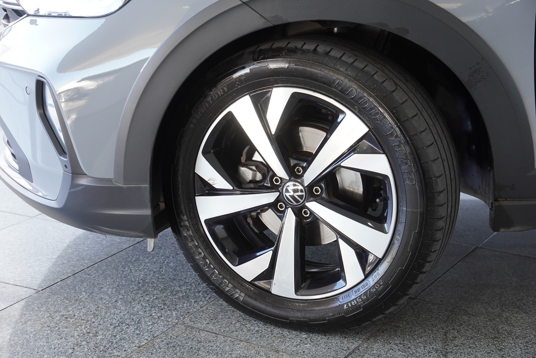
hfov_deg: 29.2
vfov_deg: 19.7
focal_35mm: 69
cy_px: 179
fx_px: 1027
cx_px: 268
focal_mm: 46
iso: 400
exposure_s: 1/80
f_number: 4
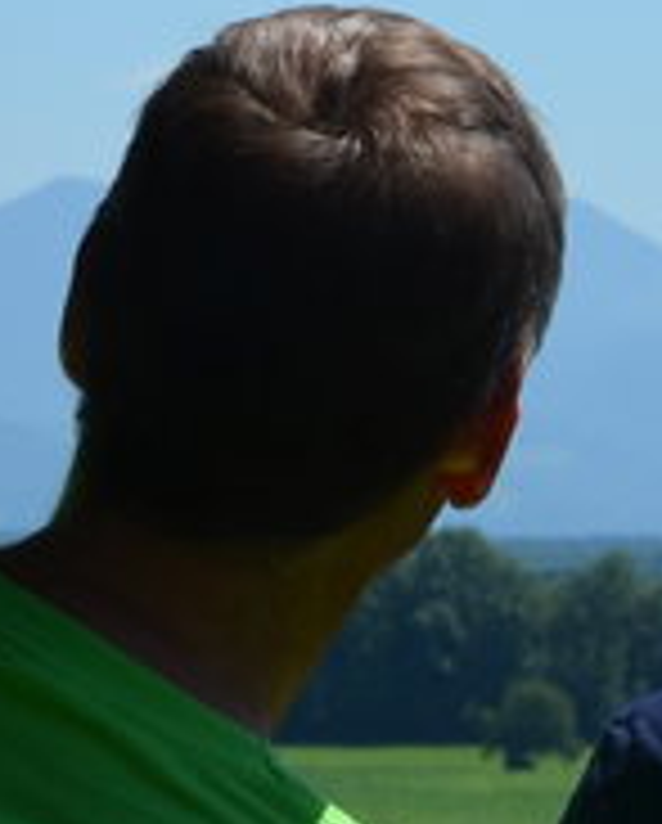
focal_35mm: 314
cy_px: -162
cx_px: 1207
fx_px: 7671
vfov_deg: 6.1
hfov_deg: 4.9
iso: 100
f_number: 9
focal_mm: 32
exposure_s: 1/320
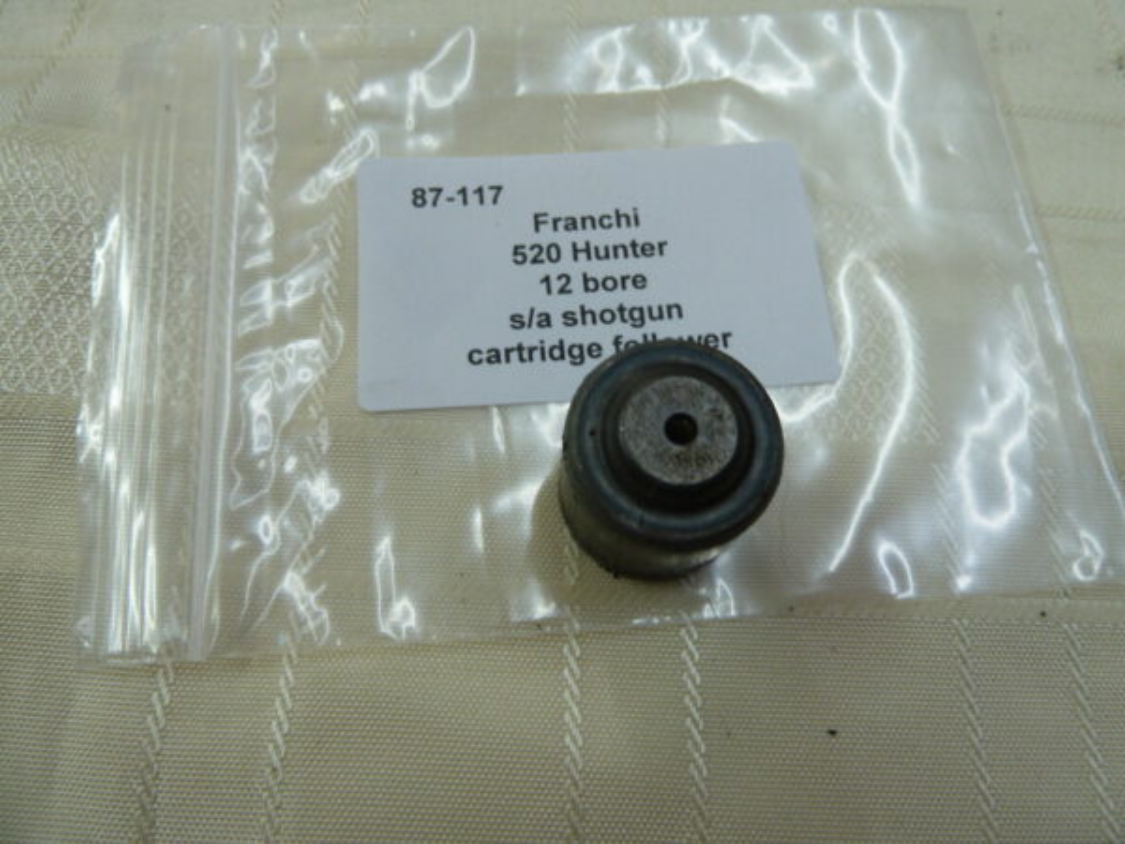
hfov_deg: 69.4
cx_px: 562
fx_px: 812
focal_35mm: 25
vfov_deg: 54.9
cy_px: 422
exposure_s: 1/30
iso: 125
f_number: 3.3
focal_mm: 4.1
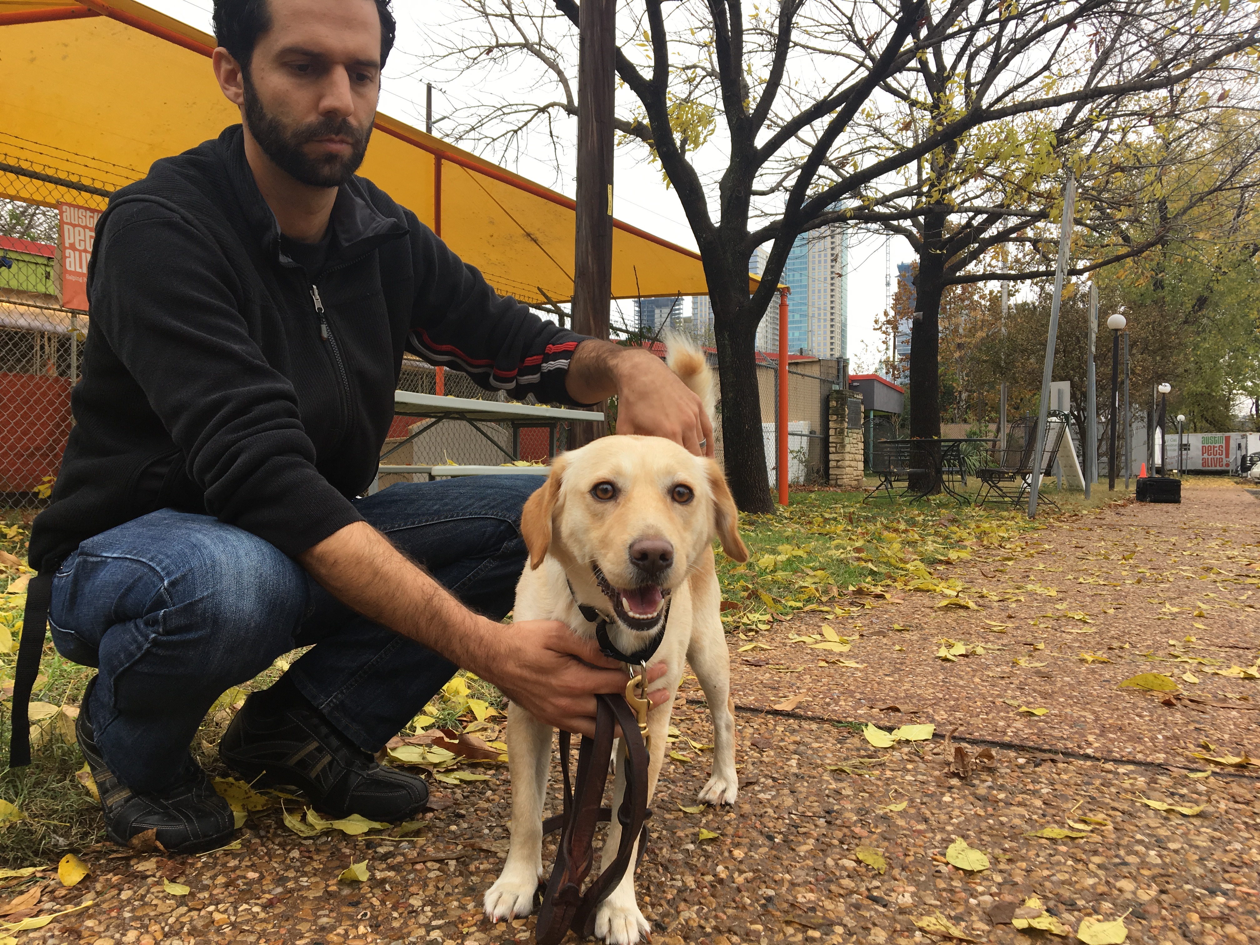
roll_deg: +1.0
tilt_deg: +0.7
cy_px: 472
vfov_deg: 48.2
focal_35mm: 29
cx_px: 630
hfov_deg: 61.7
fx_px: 1056
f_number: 2.2
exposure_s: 1/214
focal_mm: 4.15
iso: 25
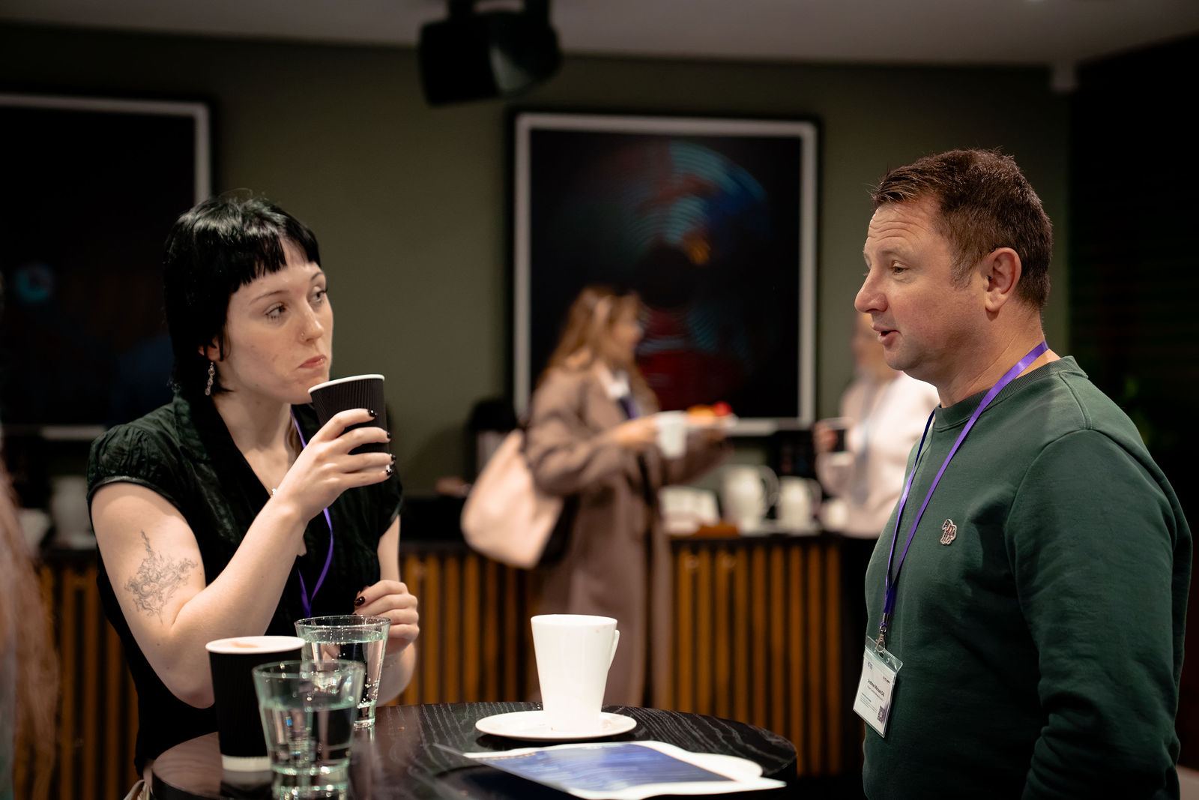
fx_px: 2408
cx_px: 600
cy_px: 400
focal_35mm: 72
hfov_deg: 28.0
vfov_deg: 18.9
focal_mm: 70
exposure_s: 1/250
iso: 2000
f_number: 2.8
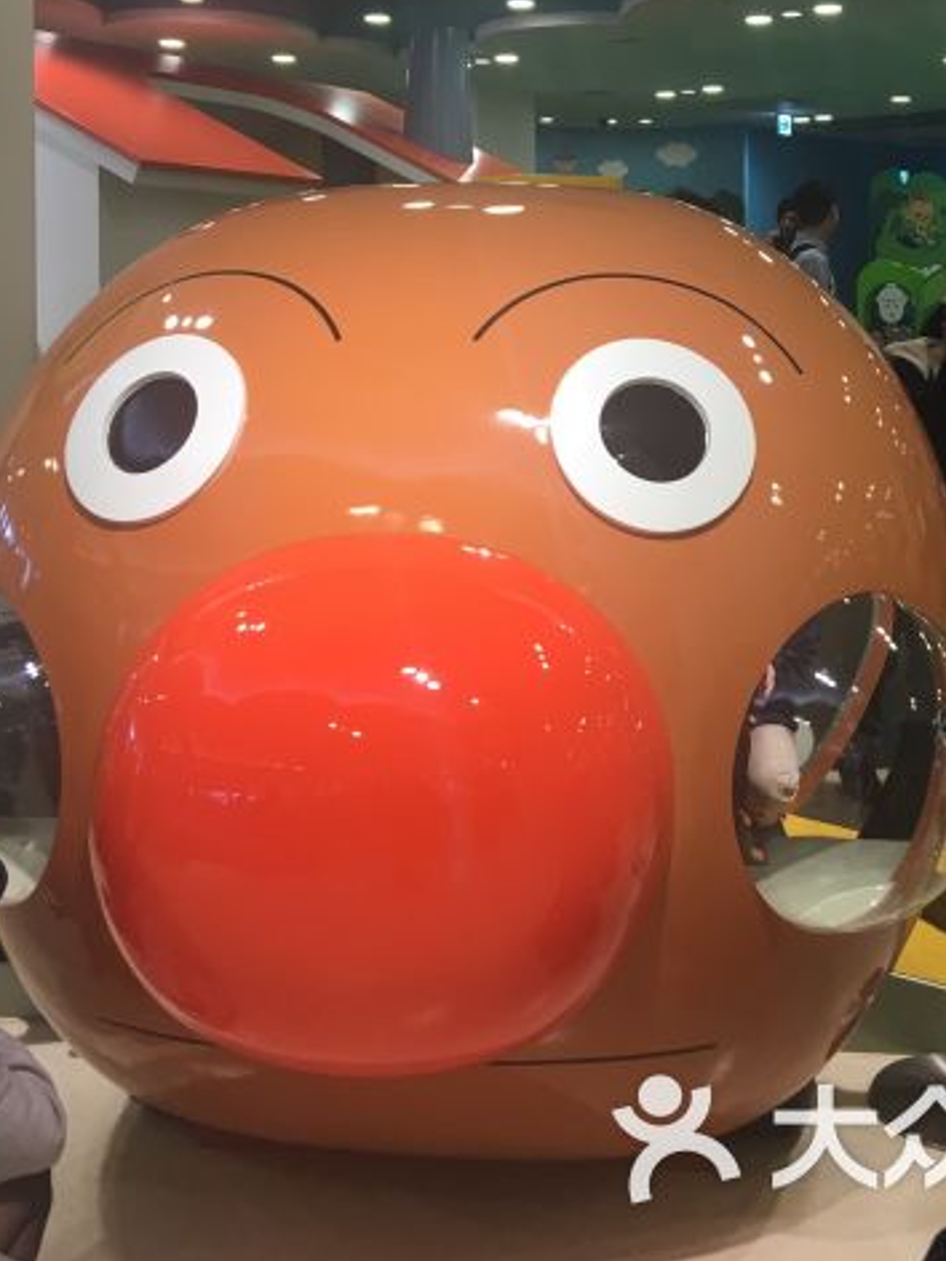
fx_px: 1567
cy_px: 342
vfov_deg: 42.7
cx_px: 581
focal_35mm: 43
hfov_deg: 33.5
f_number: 2.2
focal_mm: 4.15
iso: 32
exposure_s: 1/40
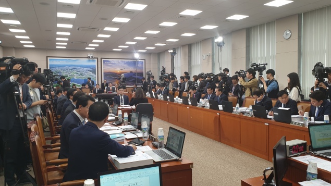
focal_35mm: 29
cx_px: 168
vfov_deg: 40.1
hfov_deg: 66.1
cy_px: 87
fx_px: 254
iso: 100
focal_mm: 4.3
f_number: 2.4
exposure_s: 1/60
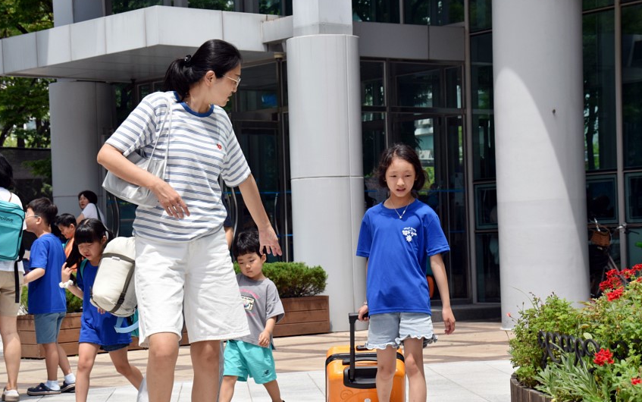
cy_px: 206
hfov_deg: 19.7
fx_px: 1847
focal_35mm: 106
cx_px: 305
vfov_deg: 12.4
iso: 200
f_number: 9
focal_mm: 65
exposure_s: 1/320
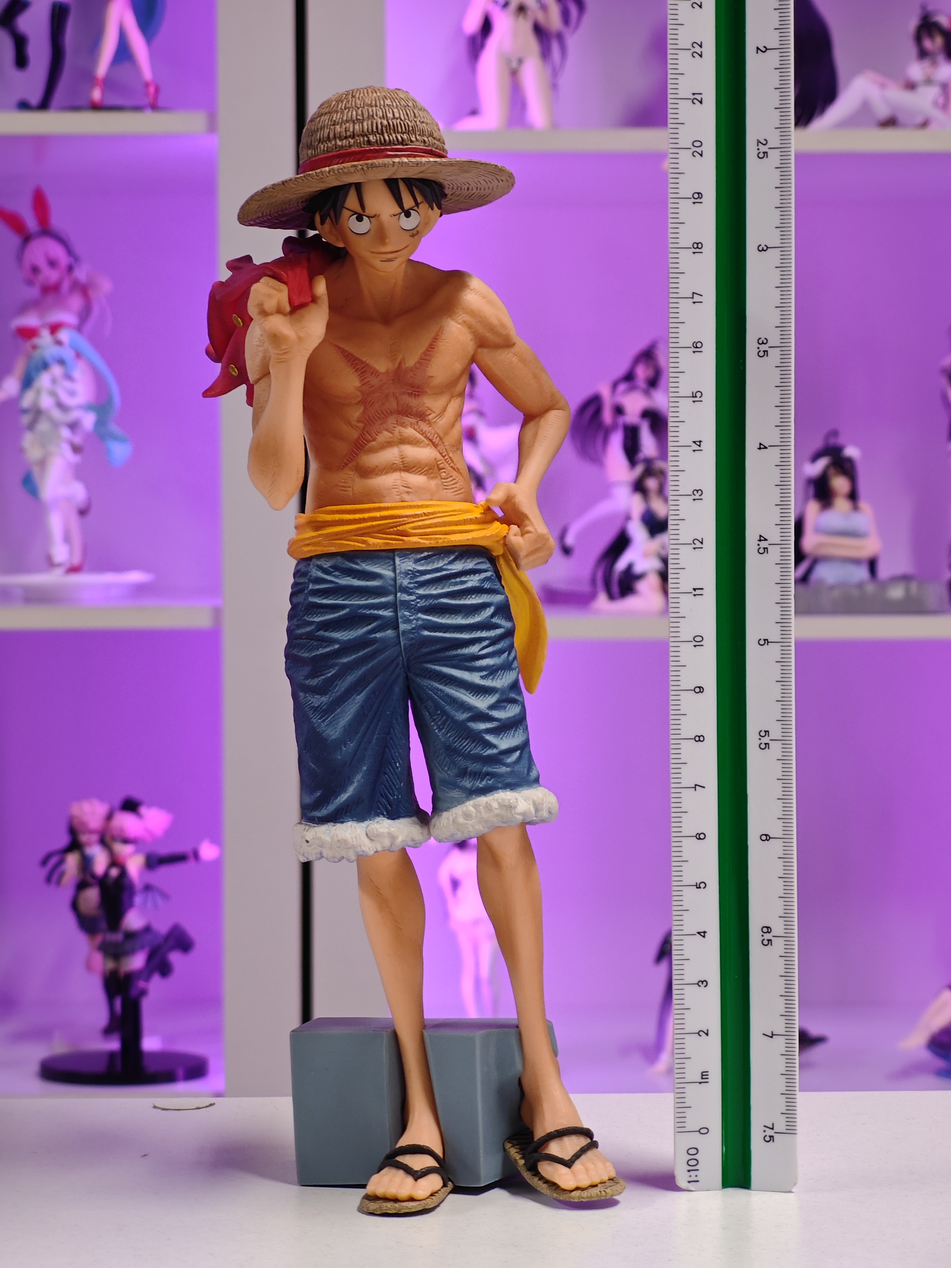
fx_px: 2930
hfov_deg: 18.4
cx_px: 476
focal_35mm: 80
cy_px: 634
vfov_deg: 24.4
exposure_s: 1/19.5
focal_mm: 7.48
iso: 400
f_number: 2.4
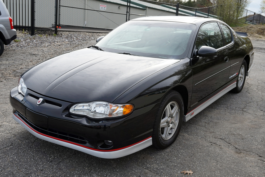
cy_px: 88
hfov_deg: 53.1
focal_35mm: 36
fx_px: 265
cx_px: 132
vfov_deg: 36.9
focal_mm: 24
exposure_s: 1/200
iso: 100
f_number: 6.3
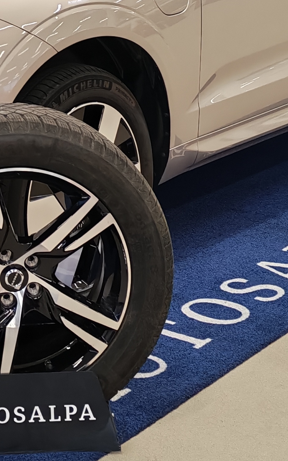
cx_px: -14
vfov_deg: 21.2
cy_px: 43
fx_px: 1205
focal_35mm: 96
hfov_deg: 13.4
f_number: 1.9
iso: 500
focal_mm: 6.12
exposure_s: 1/100
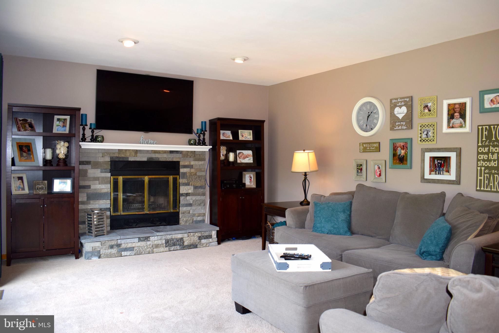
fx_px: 374
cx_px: 250
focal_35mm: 27
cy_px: 166
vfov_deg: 47.9
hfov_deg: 67.4
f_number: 5
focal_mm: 18
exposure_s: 1/100
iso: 800
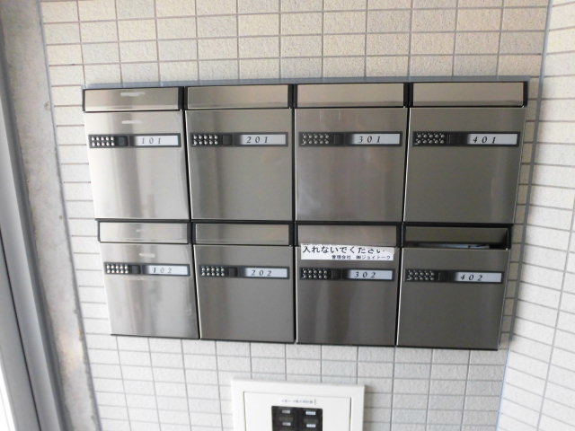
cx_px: 288
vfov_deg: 56.8
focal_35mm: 24
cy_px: 216
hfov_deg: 71.6
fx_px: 399
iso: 200
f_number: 3.1
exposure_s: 1/50
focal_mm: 4.3
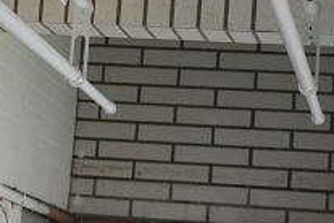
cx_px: -19
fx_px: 1503
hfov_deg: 12.5
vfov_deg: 8.4
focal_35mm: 162
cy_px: -31
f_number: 4
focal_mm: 28
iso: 500
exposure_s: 1/160
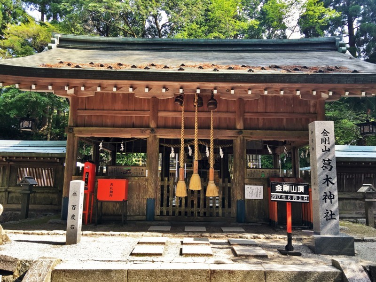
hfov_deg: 61.7
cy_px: 141
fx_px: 315
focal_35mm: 29
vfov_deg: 48.2
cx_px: 188
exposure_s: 1/272
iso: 25
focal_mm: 4.15
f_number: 2.2
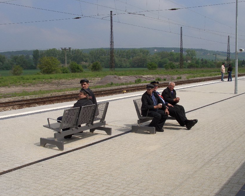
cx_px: 119
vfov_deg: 33.4
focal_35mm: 45
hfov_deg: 41.2
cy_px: 98
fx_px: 326
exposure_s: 1/800
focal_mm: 9.2
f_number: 6
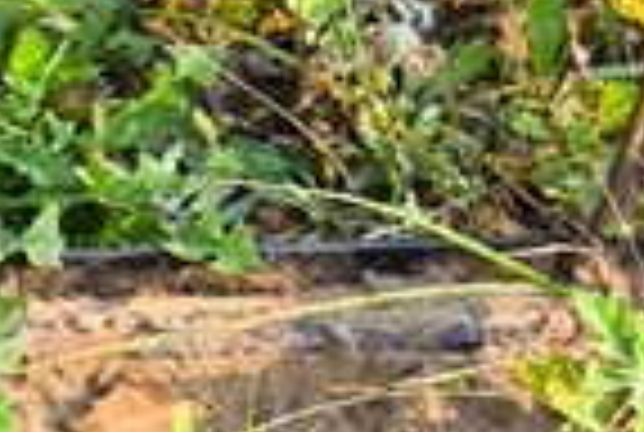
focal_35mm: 290
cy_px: 423
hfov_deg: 6.6
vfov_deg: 4.8
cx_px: -1056
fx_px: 5199
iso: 50
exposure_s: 1/264
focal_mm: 4.71
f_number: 1.7
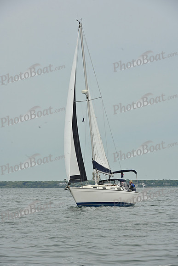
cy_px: 133
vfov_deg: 10.3
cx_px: 89
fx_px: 1482
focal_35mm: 200
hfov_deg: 6.9
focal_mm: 200
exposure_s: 1/800
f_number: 11
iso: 320
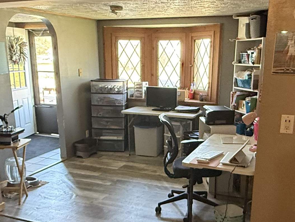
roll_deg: +1.6
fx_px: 349
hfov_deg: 45.7
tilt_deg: -14.7
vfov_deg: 34.7
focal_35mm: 41
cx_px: 157
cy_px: 152
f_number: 2.2
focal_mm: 2.22
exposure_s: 1/75
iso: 320
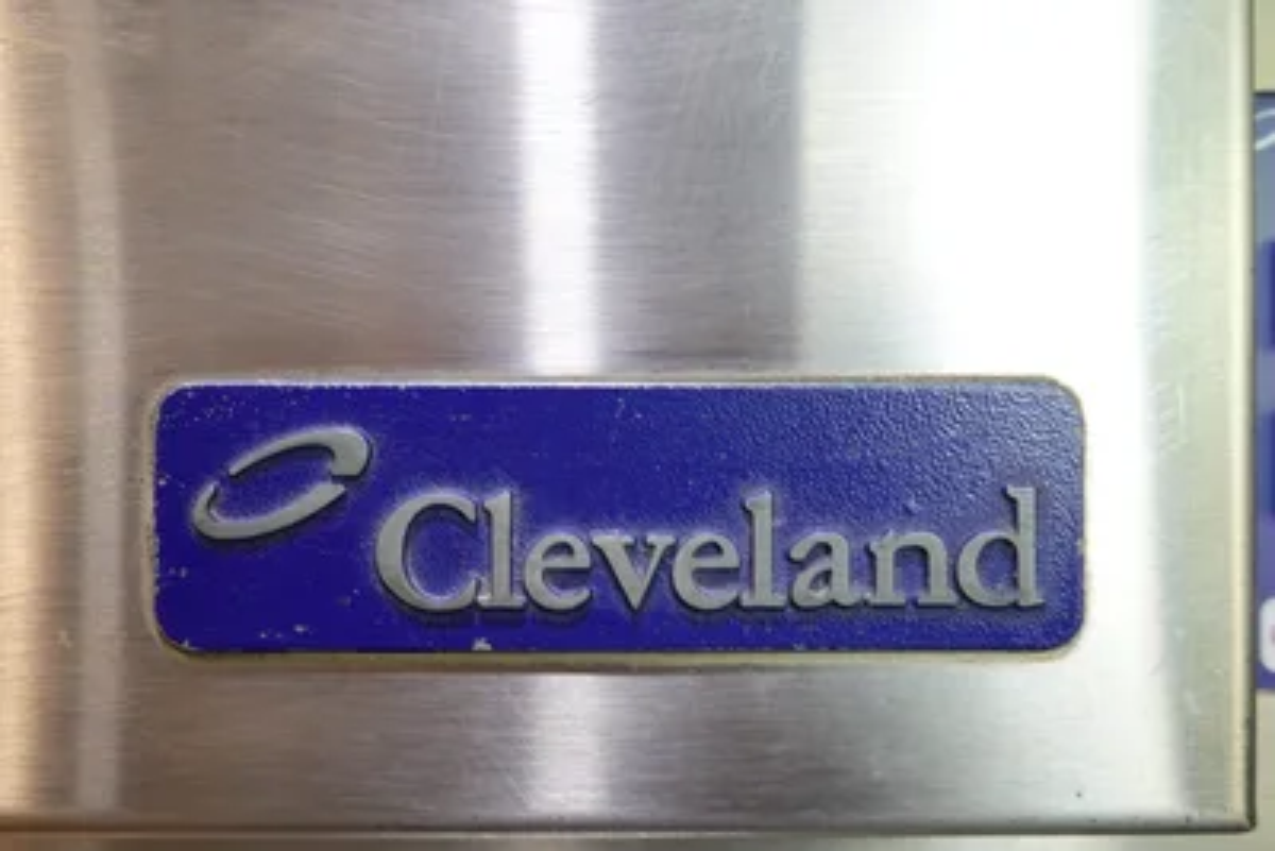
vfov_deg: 38.9
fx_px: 1205
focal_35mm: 34
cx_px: 638
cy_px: 426
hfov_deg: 55.8
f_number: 3.5
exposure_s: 1/6
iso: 100
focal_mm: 12.51
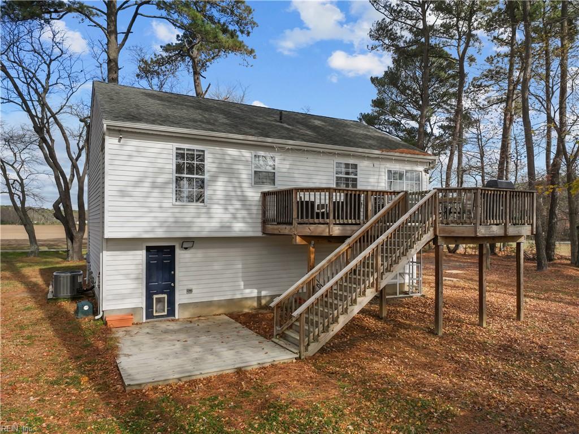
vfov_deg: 56.8
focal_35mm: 24
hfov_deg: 71.6
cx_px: 290
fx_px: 401
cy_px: 217
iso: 130
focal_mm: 12.29
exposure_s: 1/2500
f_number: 2.8
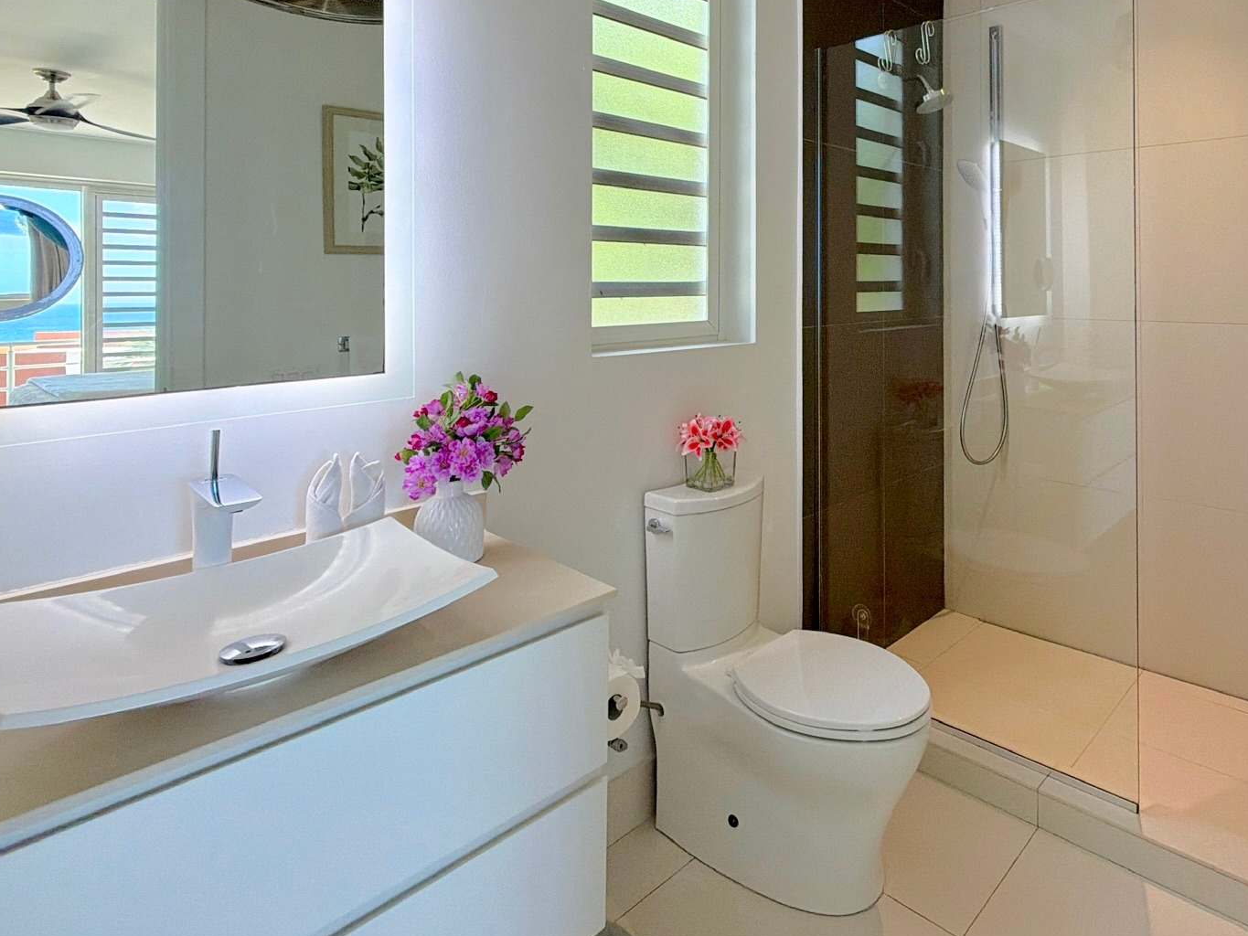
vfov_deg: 60.9
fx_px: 757
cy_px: 269
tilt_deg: -0.4
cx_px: 834
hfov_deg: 76.4
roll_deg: -0.6
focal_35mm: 21
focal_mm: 2.22
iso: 100
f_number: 2.2
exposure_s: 1/120
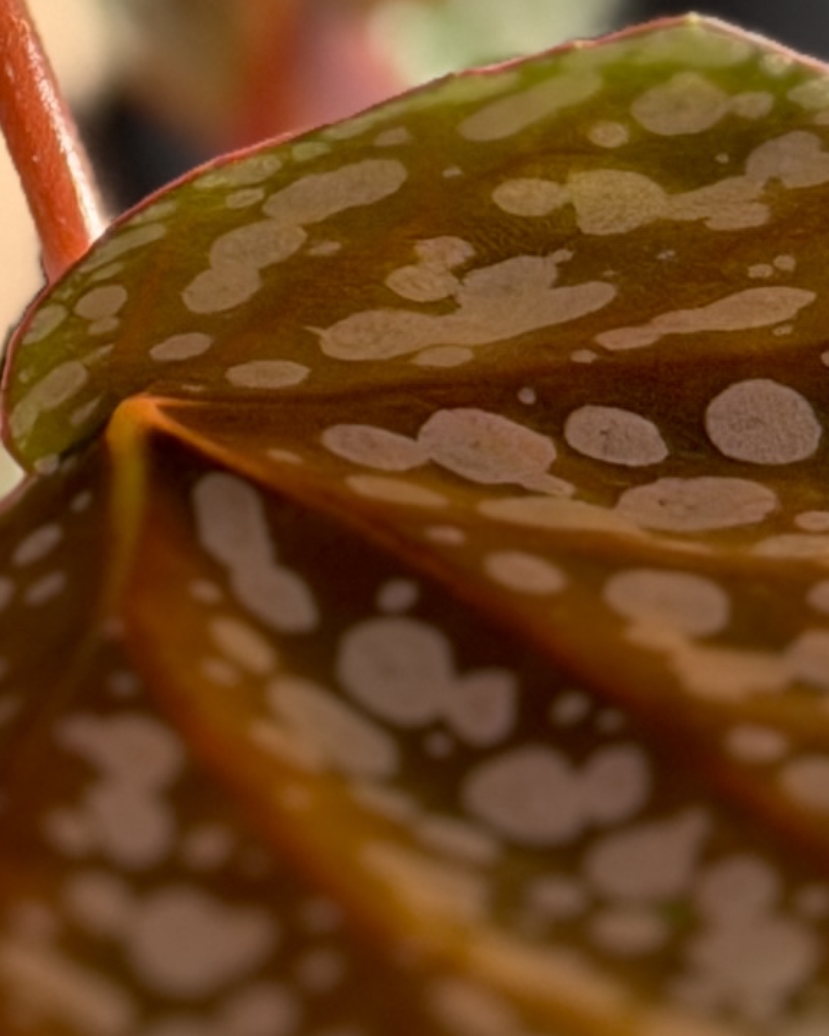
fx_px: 8061
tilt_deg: -28.8
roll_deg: -3.7
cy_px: -38
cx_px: -839
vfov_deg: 7.3
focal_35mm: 263
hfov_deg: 5.7
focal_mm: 6.76
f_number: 1.78
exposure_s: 1/60
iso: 160
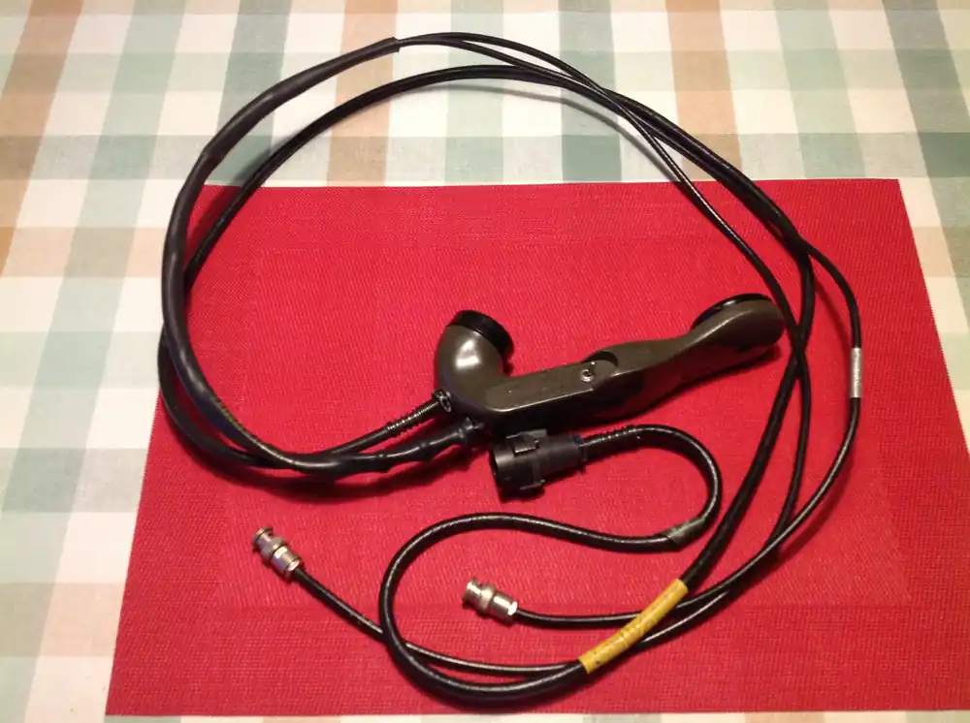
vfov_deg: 40.6
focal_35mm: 35
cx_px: 485
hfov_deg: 52.7
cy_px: 362
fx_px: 979
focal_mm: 4.28
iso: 160
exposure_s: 1/15
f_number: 2.4
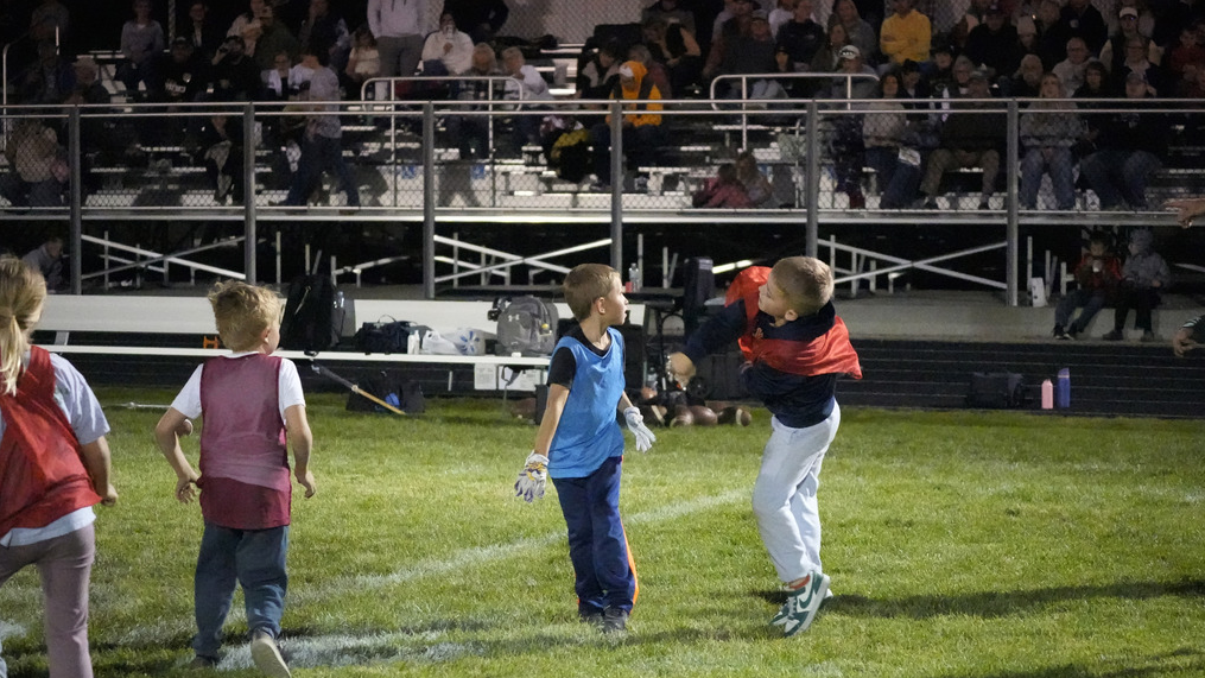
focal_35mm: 111
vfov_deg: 10.9
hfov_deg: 19.3
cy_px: 385
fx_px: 3547
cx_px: 607
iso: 25600
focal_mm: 70
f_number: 4.5
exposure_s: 1/400
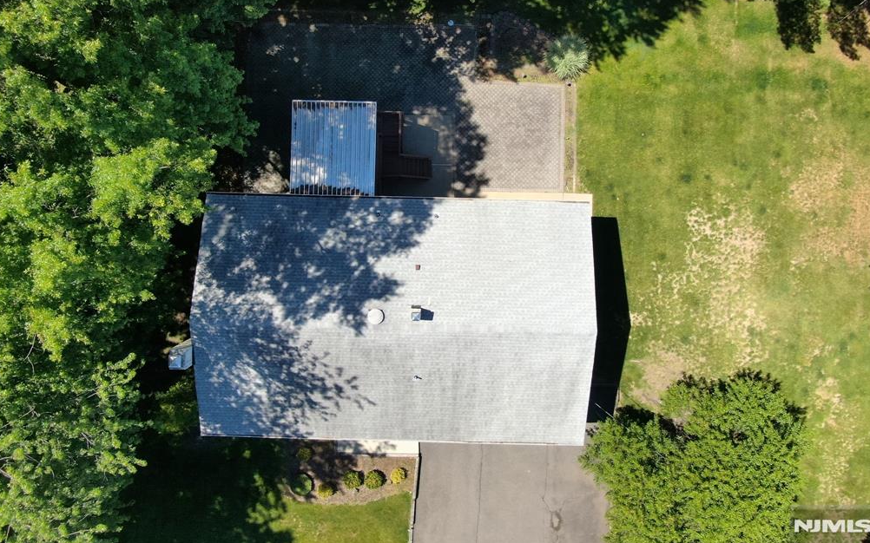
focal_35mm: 26
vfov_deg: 47.3
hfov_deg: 70.4
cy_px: 213
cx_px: 433
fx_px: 616
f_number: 2.8
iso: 100
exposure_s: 1/1000
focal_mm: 4.39
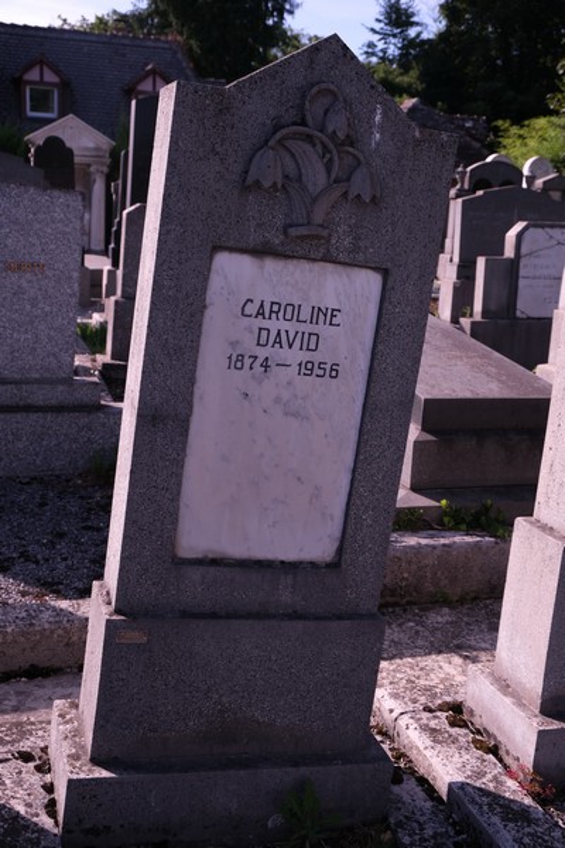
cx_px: 282
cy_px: 424
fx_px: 942
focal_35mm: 40
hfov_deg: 33.4
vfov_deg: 48.5
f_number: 5.6
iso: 160
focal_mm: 26.5
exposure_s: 1/350
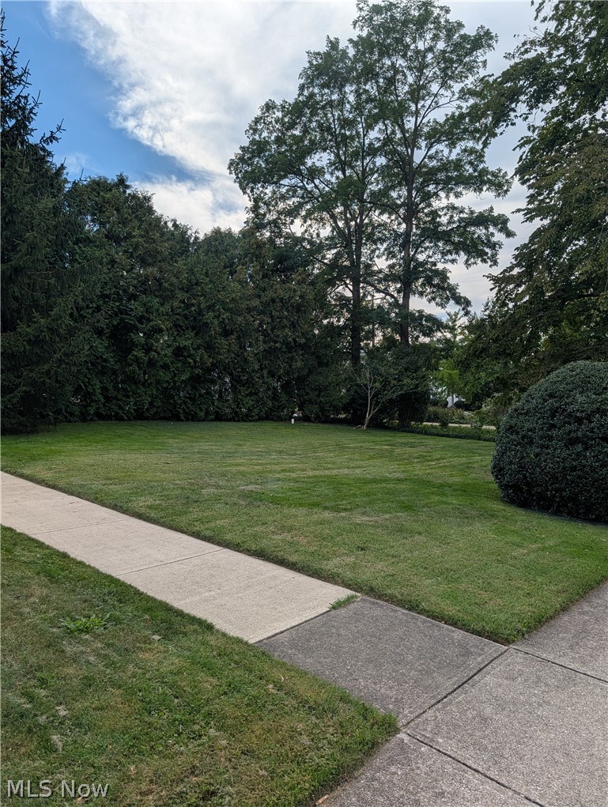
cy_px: 404
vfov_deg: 71.5
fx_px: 561
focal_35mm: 24
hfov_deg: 56.9
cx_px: 304
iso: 19
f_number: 1.68
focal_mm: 6.9
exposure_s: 1/1517
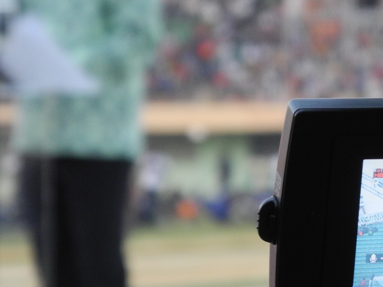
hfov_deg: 6.1
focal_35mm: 325
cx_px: 386
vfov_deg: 4.6
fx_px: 3596
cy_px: 134
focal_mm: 25.4
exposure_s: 1/25.1
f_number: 4.5
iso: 200
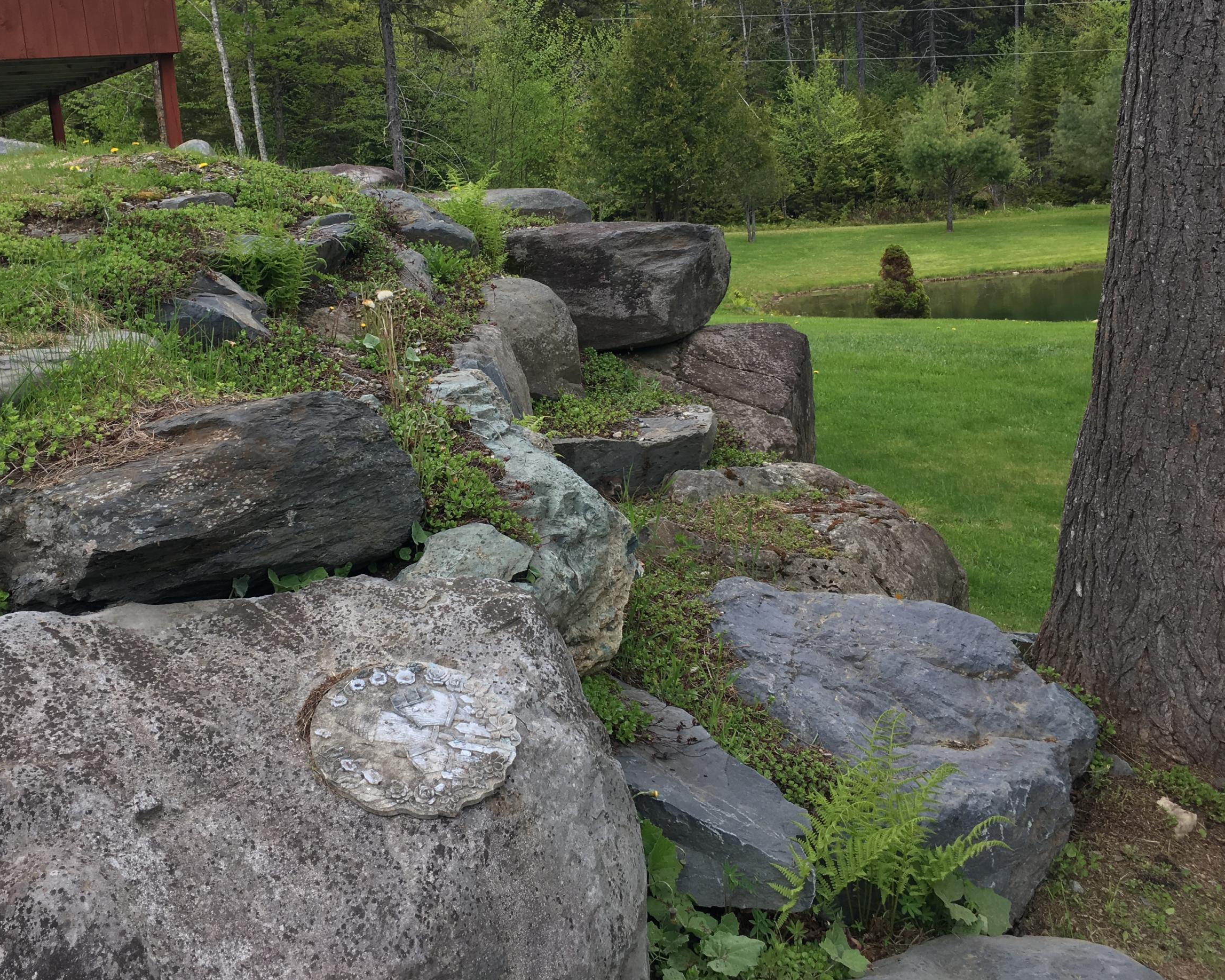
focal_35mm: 37
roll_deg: +4.1
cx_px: 474
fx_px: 1341
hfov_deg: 48.7
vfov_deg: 39.9
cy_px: 386
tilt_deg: -7.5
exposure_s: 1/407
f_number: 2.2
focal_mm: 4.15
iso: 25
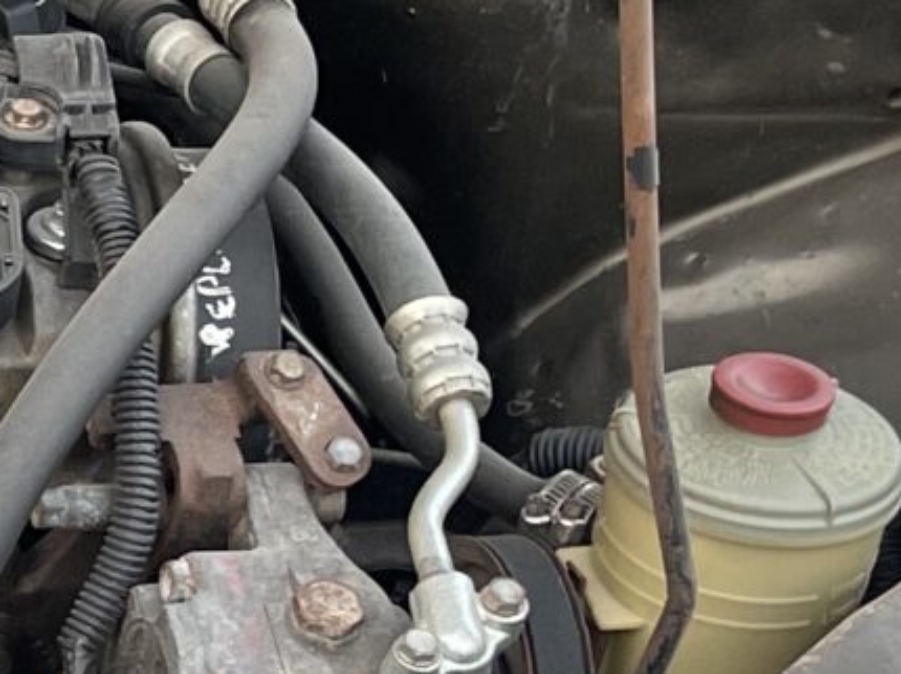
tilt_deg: -37.8
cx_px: -937
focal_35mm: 149
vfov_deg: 9.9
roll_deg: -0.5
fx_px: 3876
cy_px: 701
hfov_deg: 11.8
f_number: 1.6
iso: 125
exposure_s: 1/121
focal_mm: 5.1
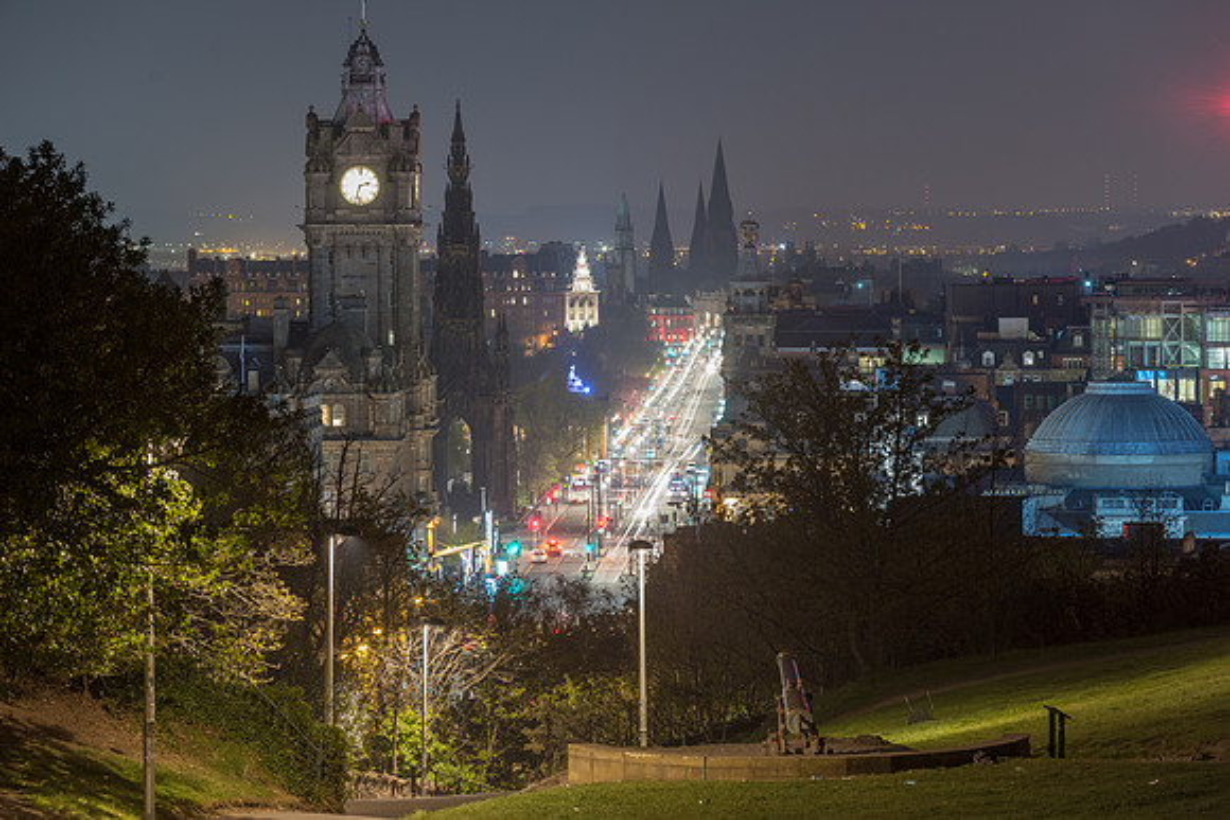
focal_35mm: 150
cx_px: 615
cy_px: 410
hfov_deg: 13.7
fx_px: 5126
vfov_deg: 9.2
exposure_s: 8
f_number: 8
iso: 320
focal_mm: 150
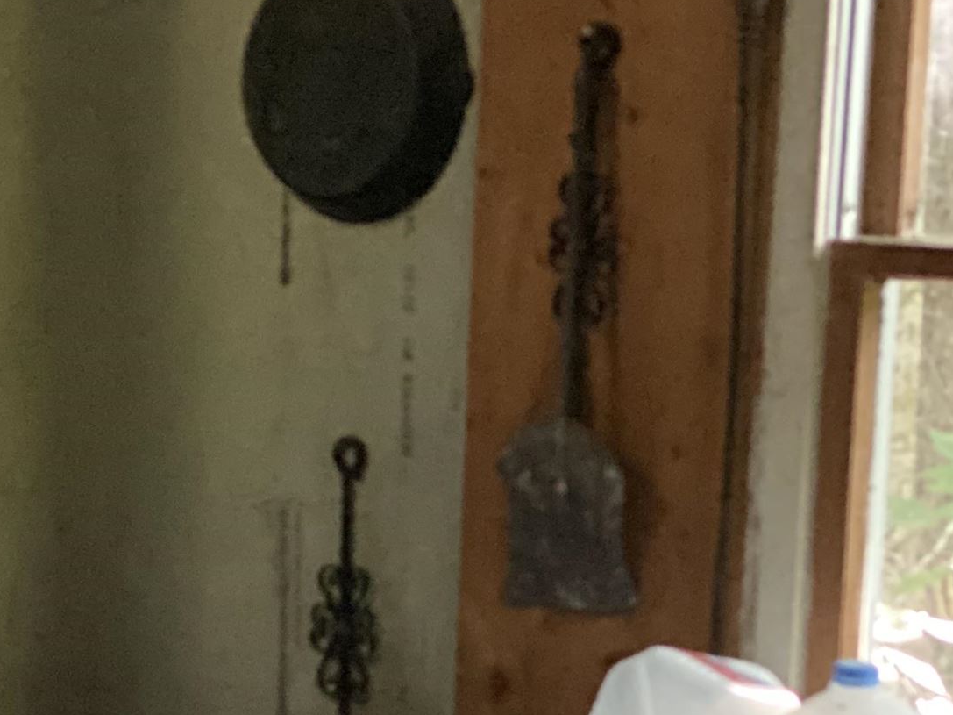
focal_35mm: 147
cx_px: 117
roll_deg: -1.0
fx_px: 4047
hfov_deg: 13.3
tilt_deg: -12.4
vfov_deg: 9.9
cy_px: 928
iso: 2000
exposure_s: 1/15
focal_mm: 6
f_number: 2
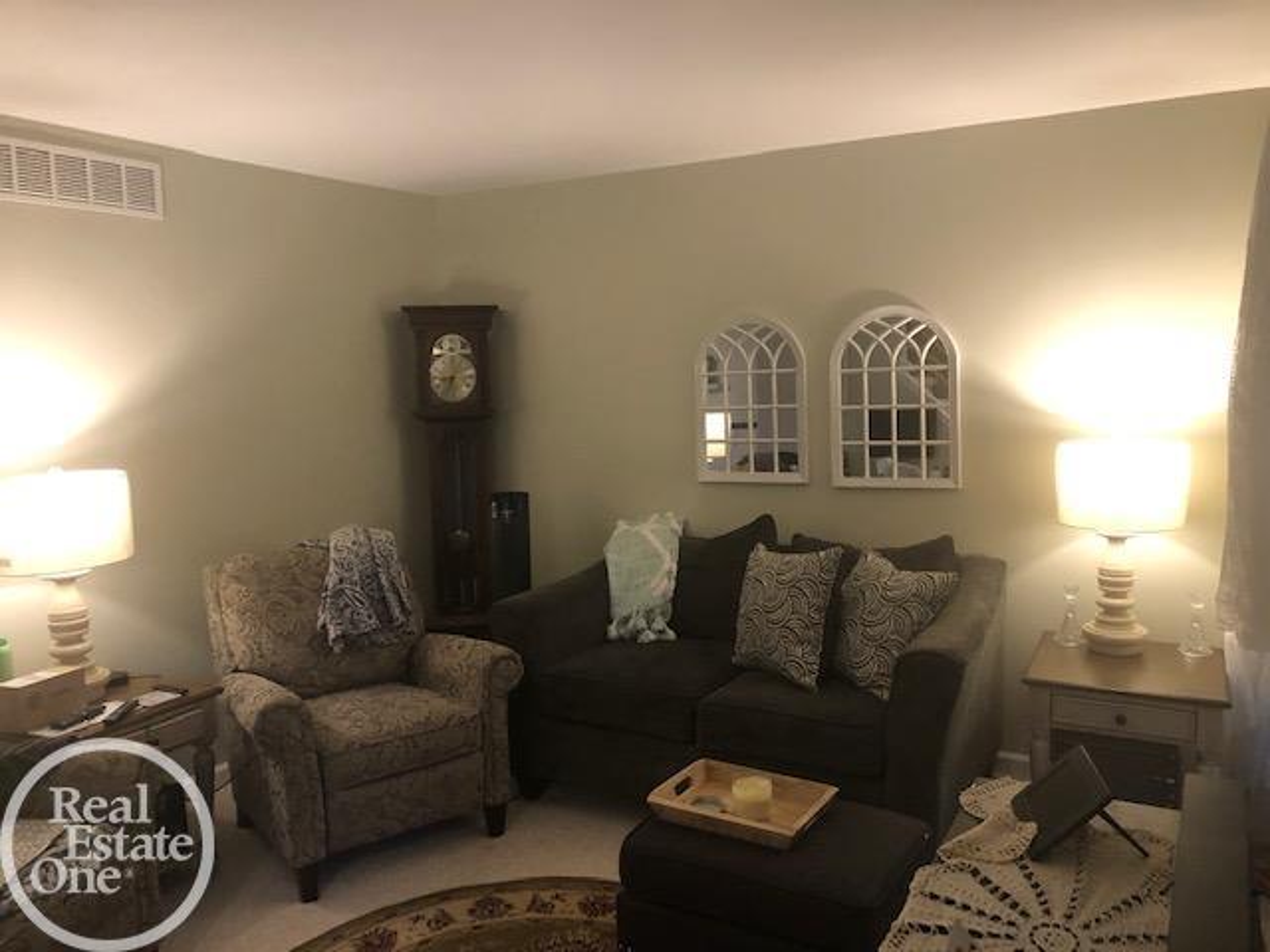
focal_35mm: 28
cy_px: 476
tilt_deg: -6.1
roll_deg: +0.8
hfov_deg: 63.4
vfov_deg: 49.7
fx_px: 1027
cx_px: 635
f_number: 1.8
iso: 80
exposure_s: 1/15
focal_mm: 3.99
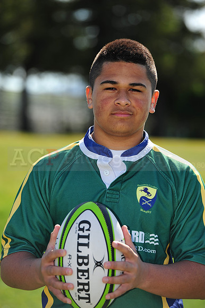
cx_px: 102
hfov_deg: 6.9
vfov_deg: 10.3
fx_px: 1710
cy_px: 154
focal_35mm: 200
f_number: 4.5
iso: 200
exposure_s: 1/640
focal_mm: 200
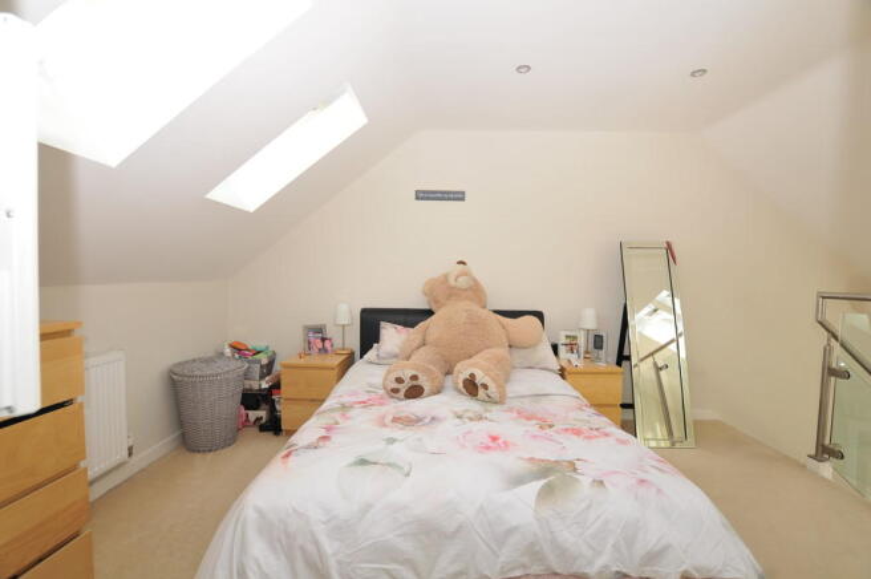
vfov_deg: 77.2
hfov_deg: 100.4
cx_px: 436
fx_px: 363
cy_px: 290
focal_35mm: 15
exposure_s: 1/60
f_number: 5
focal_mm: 10
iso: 200
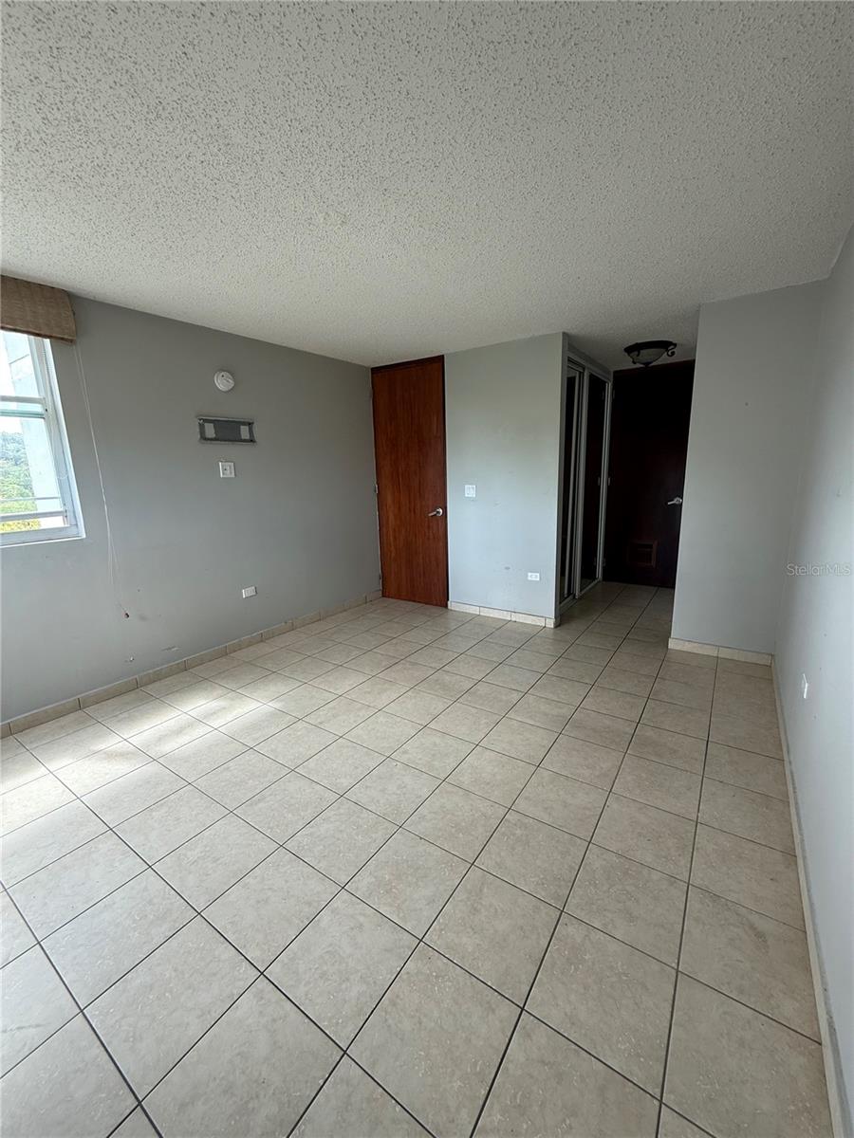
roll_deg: +1.2
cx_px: 427
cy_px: 569
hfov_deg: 85.7
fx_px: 461
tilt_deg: -12.1
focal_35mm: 14
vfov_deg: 102.1
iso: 100
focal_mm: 2.22
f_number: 2.2
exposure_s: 1/99
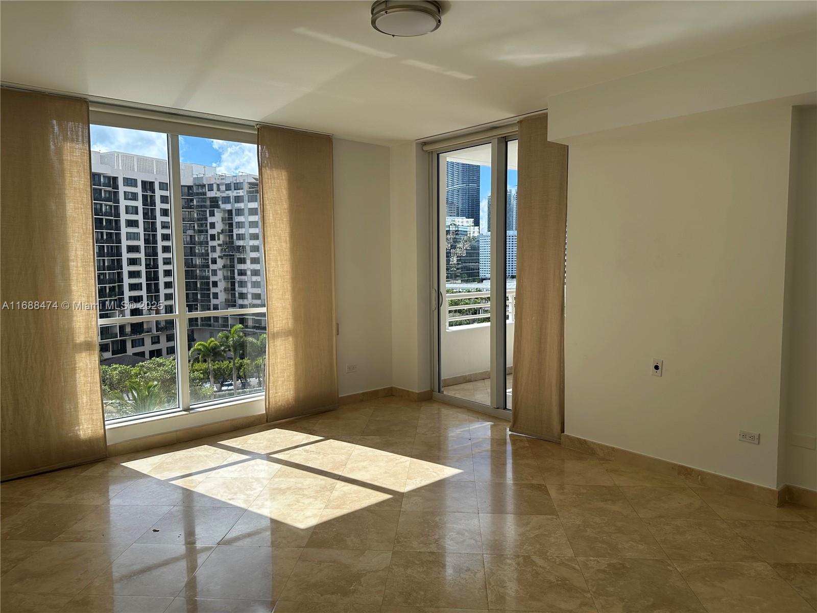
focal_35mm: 24
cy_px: 306
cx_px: 408
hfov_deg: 71.6
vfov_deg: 56.8
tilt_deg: -4.3
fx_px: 566
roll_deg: +0.5
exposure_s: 1/1357
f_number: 1.78
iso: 80
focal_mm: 6.86
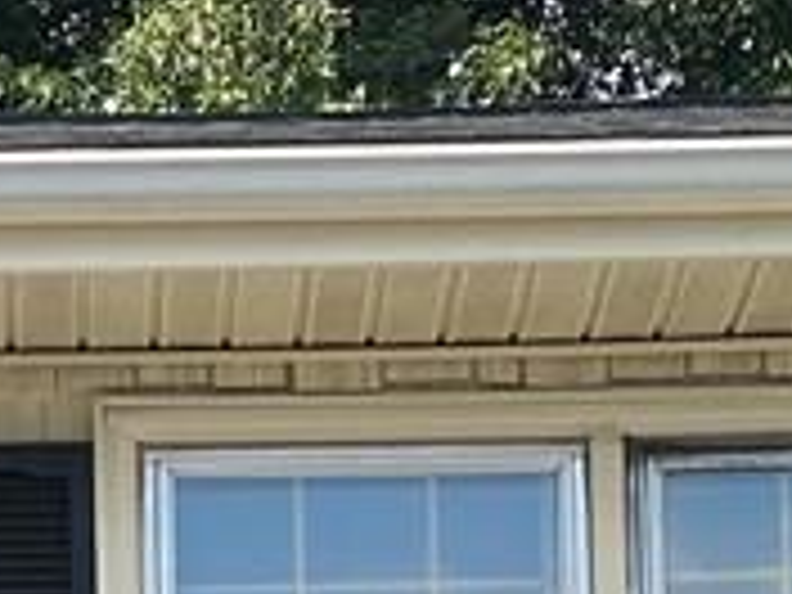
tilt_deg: +5.4
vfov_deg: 4.7
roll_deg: +2.3
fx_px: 6933
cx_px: 72
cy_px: 1557
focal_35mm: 303
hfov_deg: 6.5
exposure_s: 1/1065
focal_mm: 6
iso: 20
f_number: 2
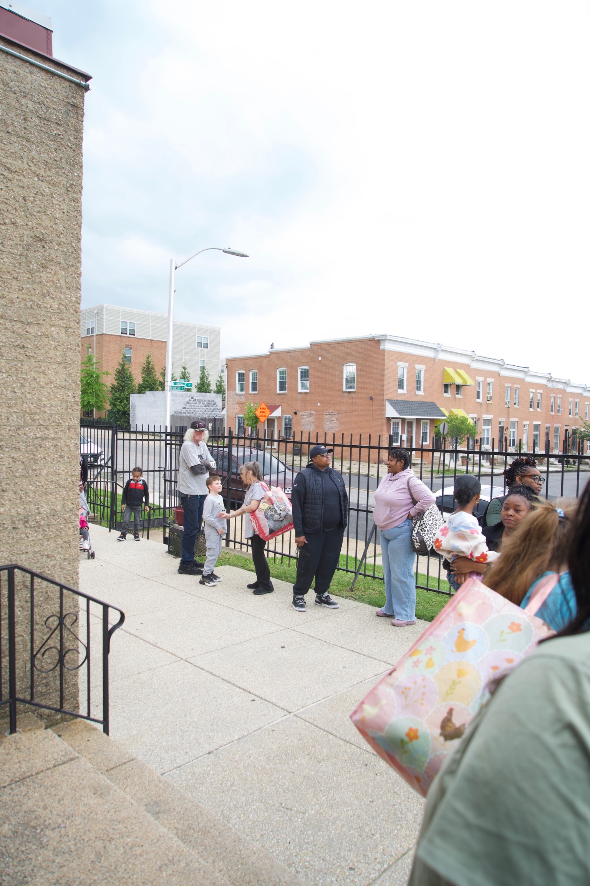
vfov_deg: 73.7
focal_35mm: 24
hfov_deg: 53.1
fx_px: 590
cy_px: 443
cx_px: 295
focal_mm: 24
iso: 80
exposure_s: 1/80
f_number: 4
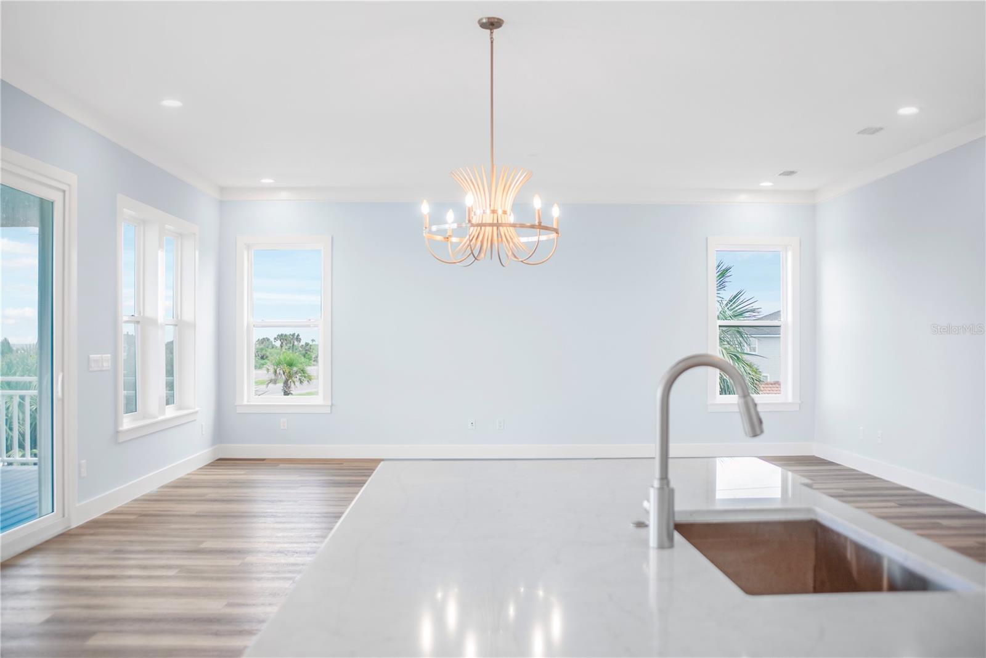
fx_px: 876
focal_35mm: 32
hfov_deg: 58.7
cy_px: 329
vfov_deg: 41.1
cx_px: 493
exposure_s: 1/100
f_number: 3.5
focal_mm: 32
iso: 200
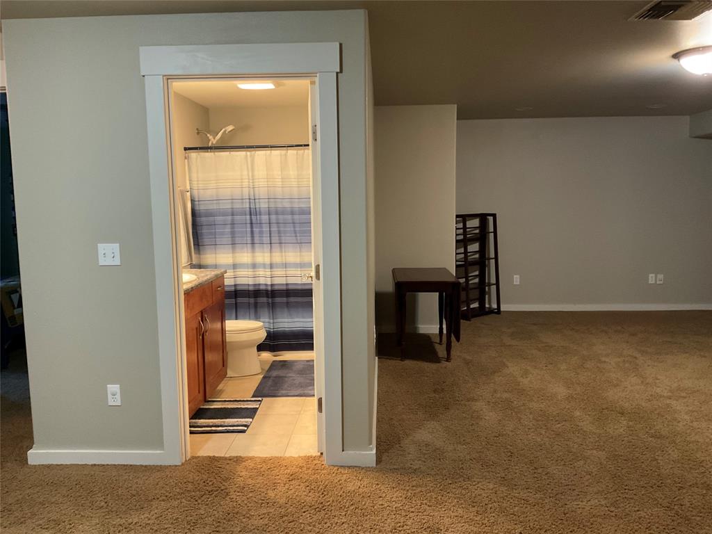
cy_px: 267
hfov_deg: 61.7
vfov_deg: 48.2
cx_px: 356
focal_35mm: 29
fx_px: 596
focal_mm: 3
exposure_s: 1/40
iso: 250
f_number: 1.8
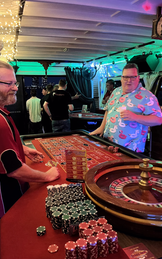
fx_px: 198
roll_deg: -0.4
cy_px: 129
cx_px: 77
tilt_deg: -13.8
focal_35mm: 28
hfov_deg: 44.5
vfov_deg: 66.5
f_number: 1.6
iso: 800
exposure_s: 1/30
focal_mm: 5.1
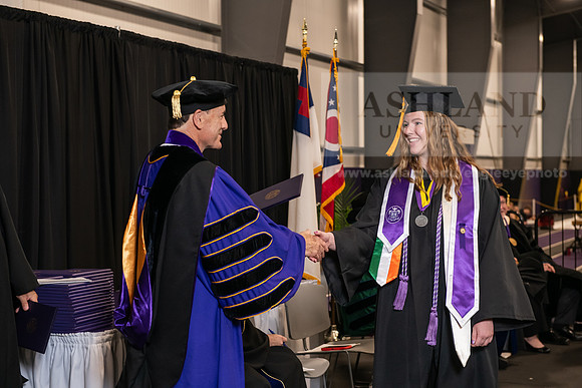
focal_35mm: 66
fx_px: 1067
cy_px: 194
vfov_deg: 20.6
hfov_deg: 30.5
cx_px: 291
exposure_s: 1/125
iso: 1600
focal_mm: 66
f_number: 5
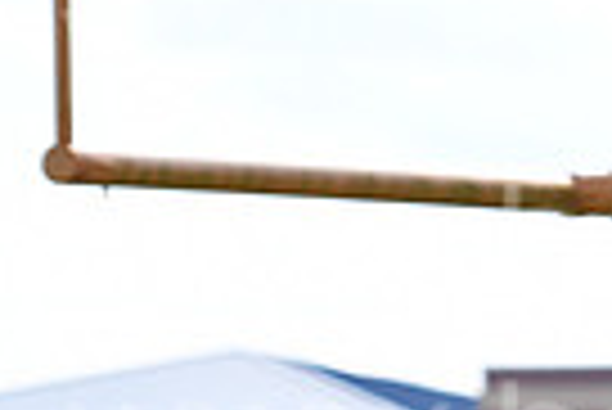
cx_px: 1102
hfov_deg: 2.7
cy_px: 732
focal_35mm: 769
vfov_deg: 1.8
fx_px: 13087
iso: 200
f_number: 4
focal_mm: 120
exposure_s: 1/2000
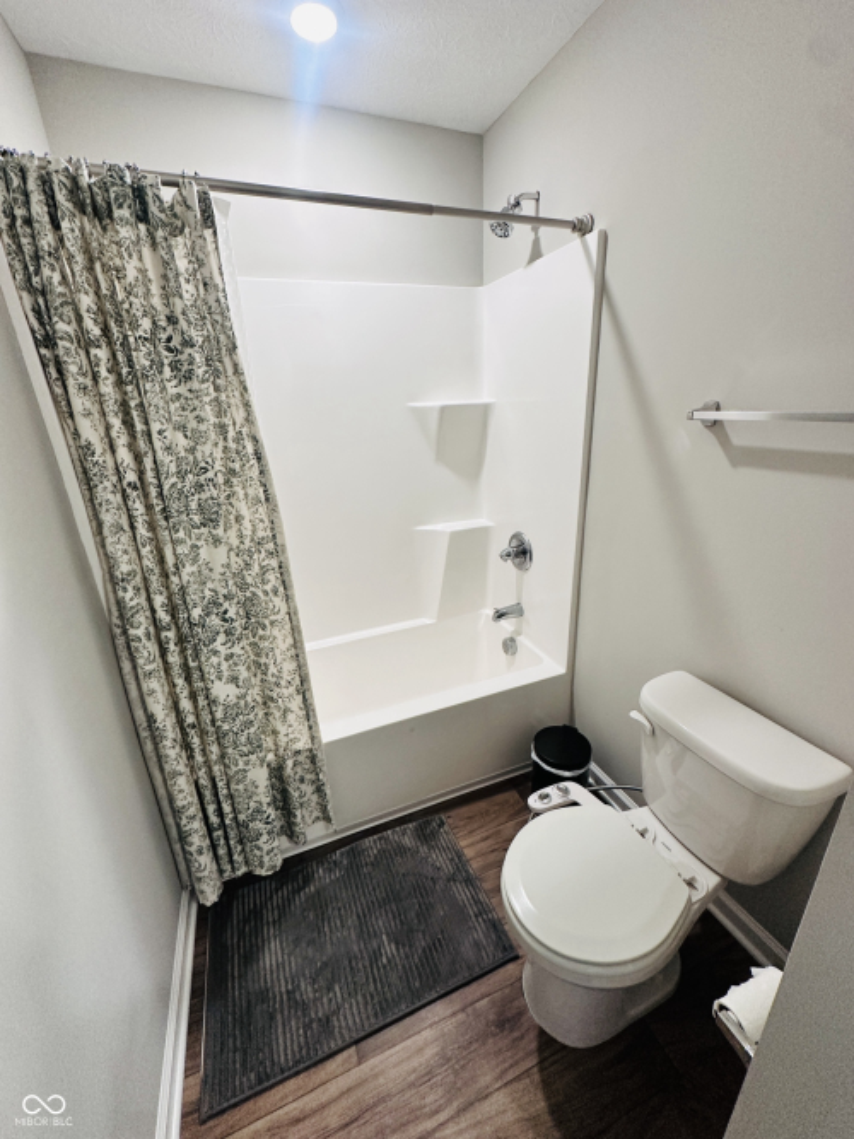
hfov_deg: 85.7
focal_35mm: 14
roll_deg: +2.1
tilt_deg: -20.4
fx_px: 461
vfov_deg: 102.1
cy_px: 570
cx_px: 427
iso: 250
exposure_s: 1/120
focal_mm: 2.22
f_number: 2.2
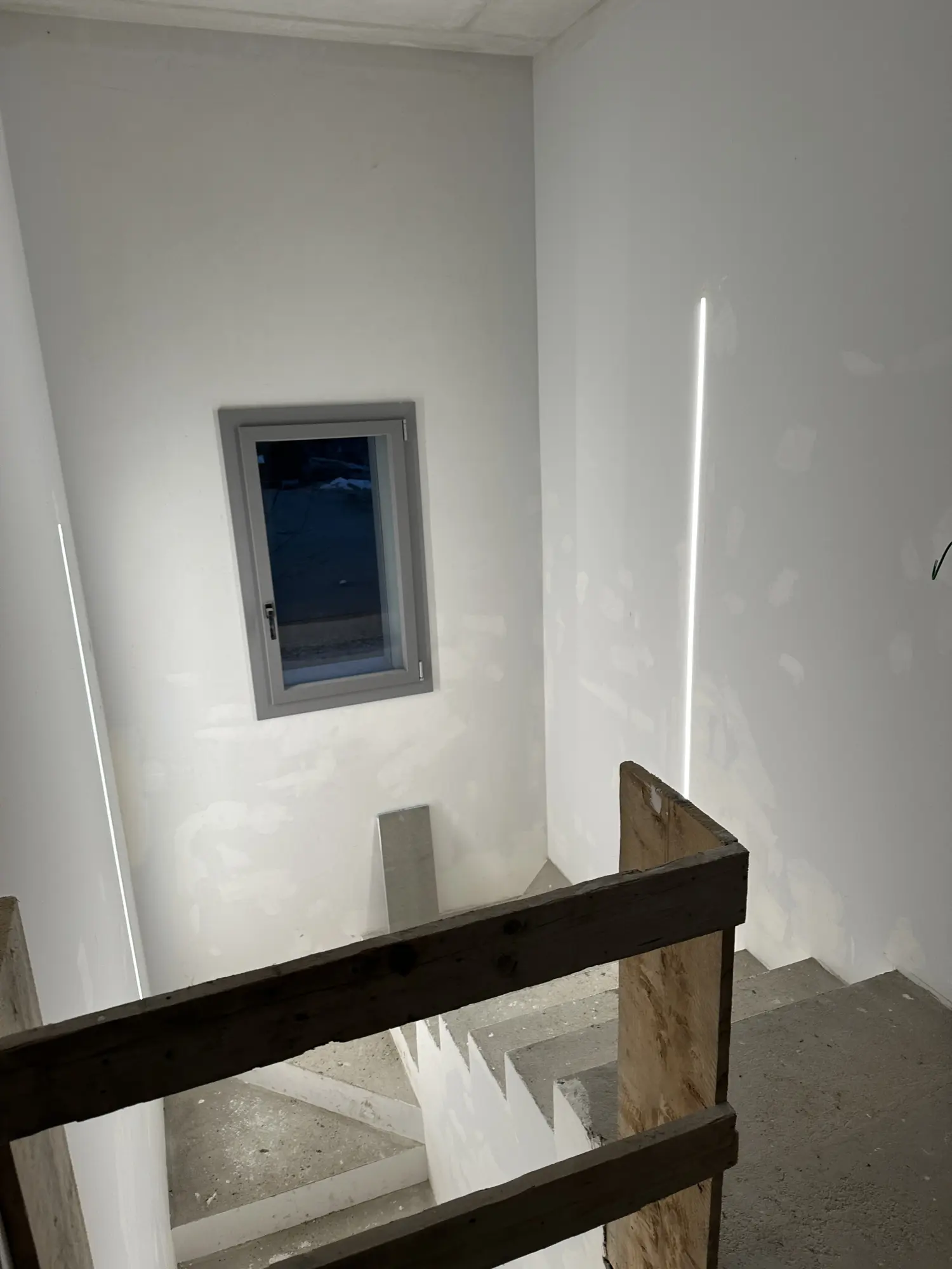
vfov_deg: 71.6
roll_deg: +2.8
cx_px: 476
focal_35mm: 24
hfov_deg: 56.8
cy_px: 634
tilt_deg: -11.8
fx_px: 880
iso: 100
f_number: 1.78
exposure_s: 1/100
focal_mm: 6.86
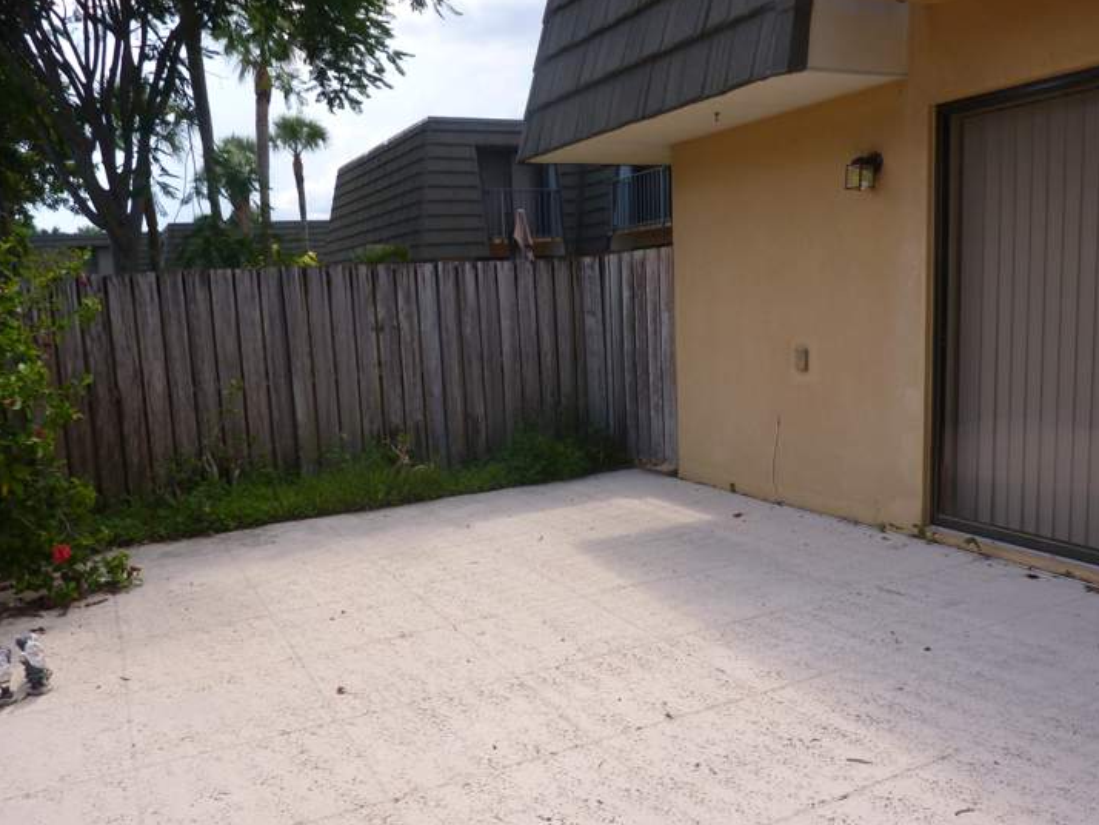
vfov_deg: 49.8
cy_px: 428
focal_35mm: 28
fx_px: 889
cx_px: 489
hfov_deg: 63.3
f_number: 4
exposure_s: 1/200
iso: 80
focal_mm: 4.1
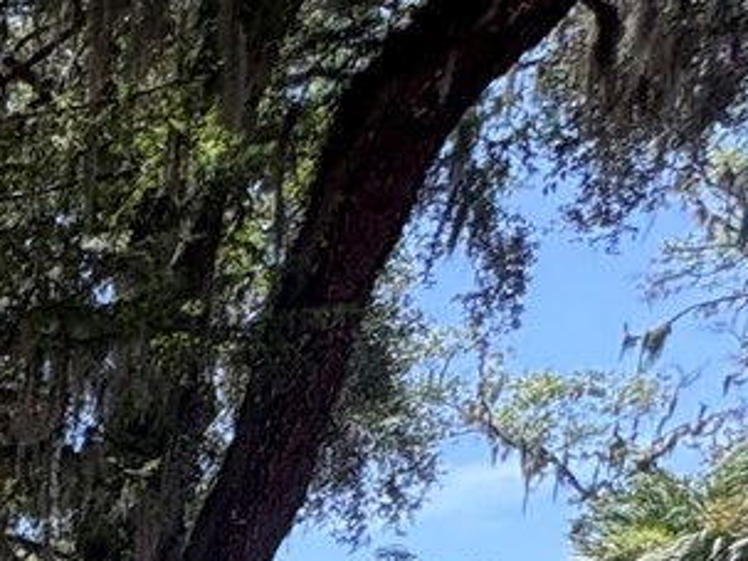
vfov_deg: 15.7
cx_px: -842
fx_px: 1598
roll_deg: -1.8
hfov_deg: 17.1
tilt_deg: -1.1
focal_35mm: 74
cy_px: 1122
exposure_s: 1/414
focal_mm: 2.22
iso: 50
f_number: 2.2
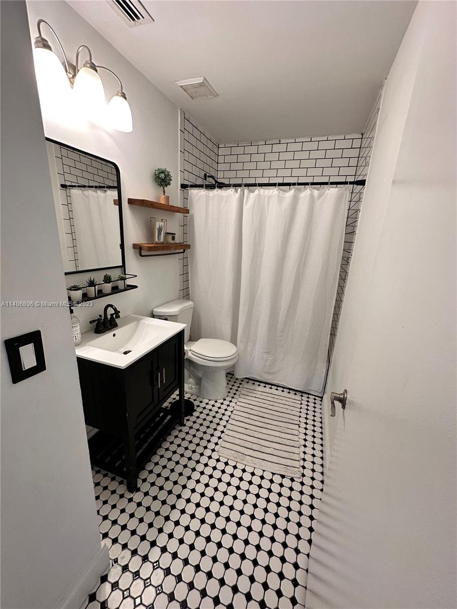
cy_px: 304
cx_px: 228
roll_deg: -3.0
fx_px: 246
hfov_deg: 85.7
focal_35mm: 14
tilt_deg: -18.0
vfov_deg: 102.1
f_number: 2.2
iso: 160
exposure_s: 1/120
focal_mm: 2.22
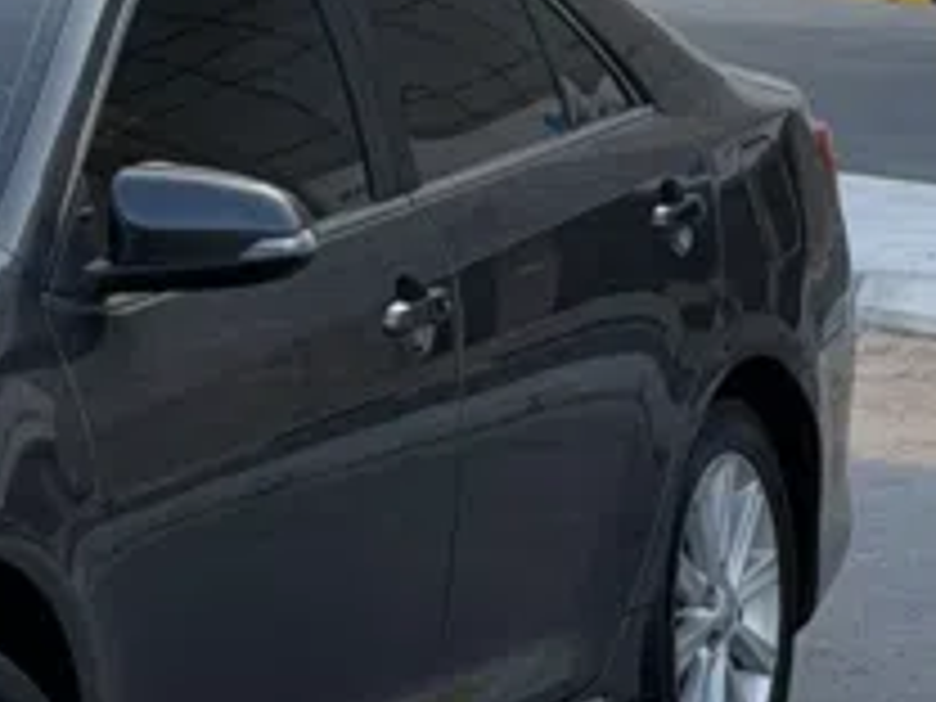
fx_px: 4002
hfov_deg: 12.9
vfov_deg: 9.7
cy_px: -333
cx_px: -302
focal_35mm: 148
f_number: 1.78
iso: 100
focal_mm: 6.76
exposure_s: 1/1027
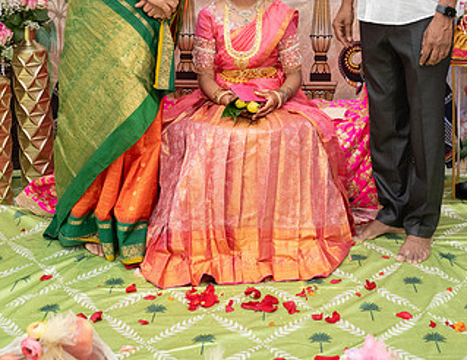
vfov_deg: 24.9
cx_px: 274
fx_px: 790
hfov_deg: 32.8
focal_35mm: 58
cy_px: 34
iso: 1600
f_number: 4
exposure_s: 1/160
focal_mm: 28.5
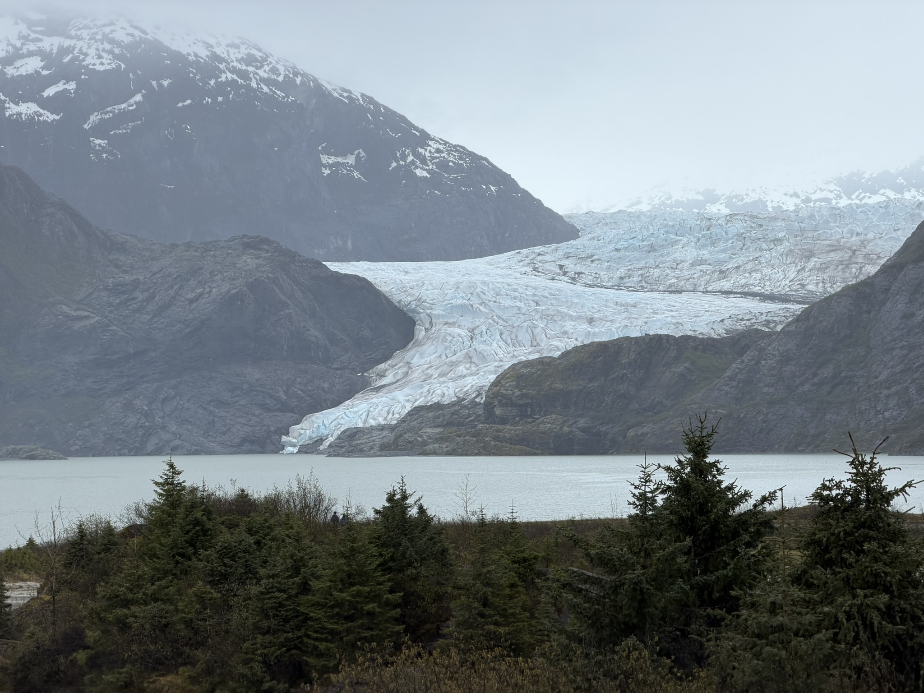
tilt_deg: +2.7
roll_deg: +0.6
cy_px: 346
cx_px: 462
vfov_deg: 14.8
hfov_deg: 19.6
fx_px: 2669
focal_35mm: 100
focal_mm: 16.89
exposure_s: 1/638
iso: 32
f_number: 2.8
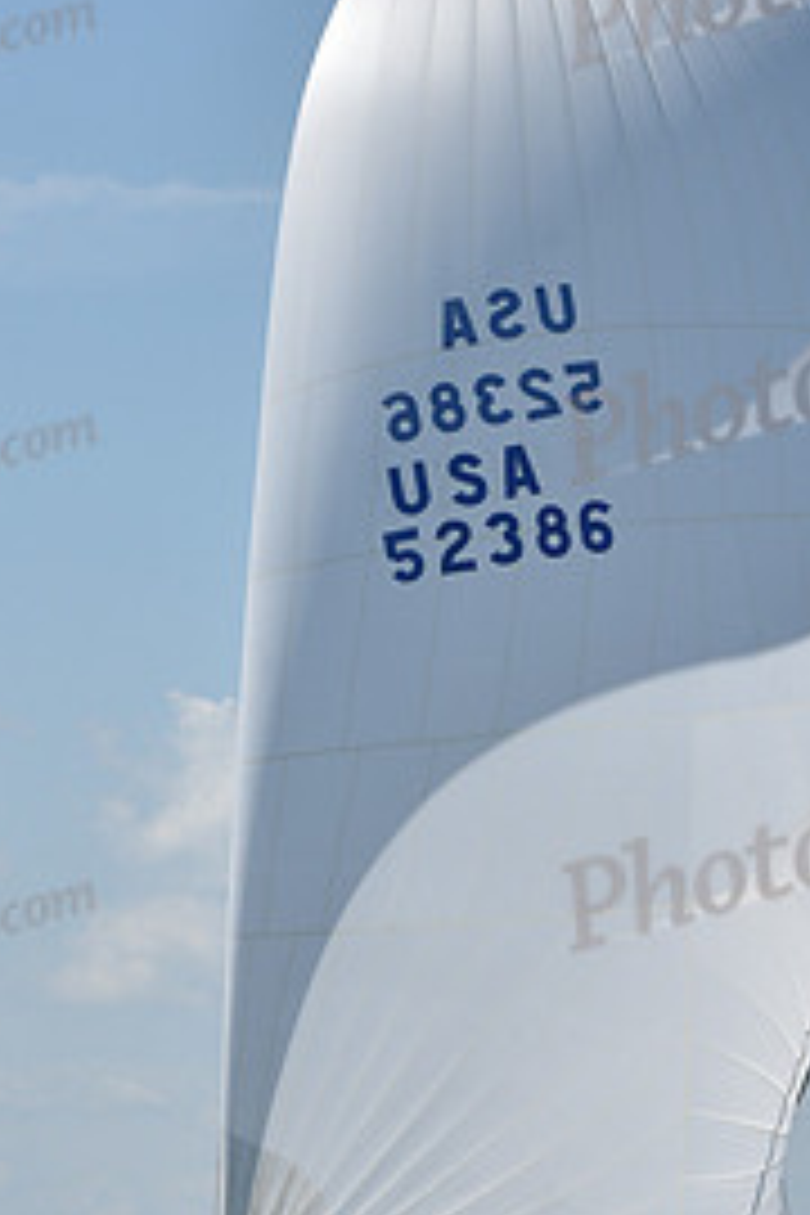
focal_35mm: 249
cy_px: 666
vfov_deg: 8.3
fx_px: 8403
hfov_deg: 5.5
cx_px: 331
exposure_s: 1/1250
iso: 320
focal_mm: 116
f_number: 10
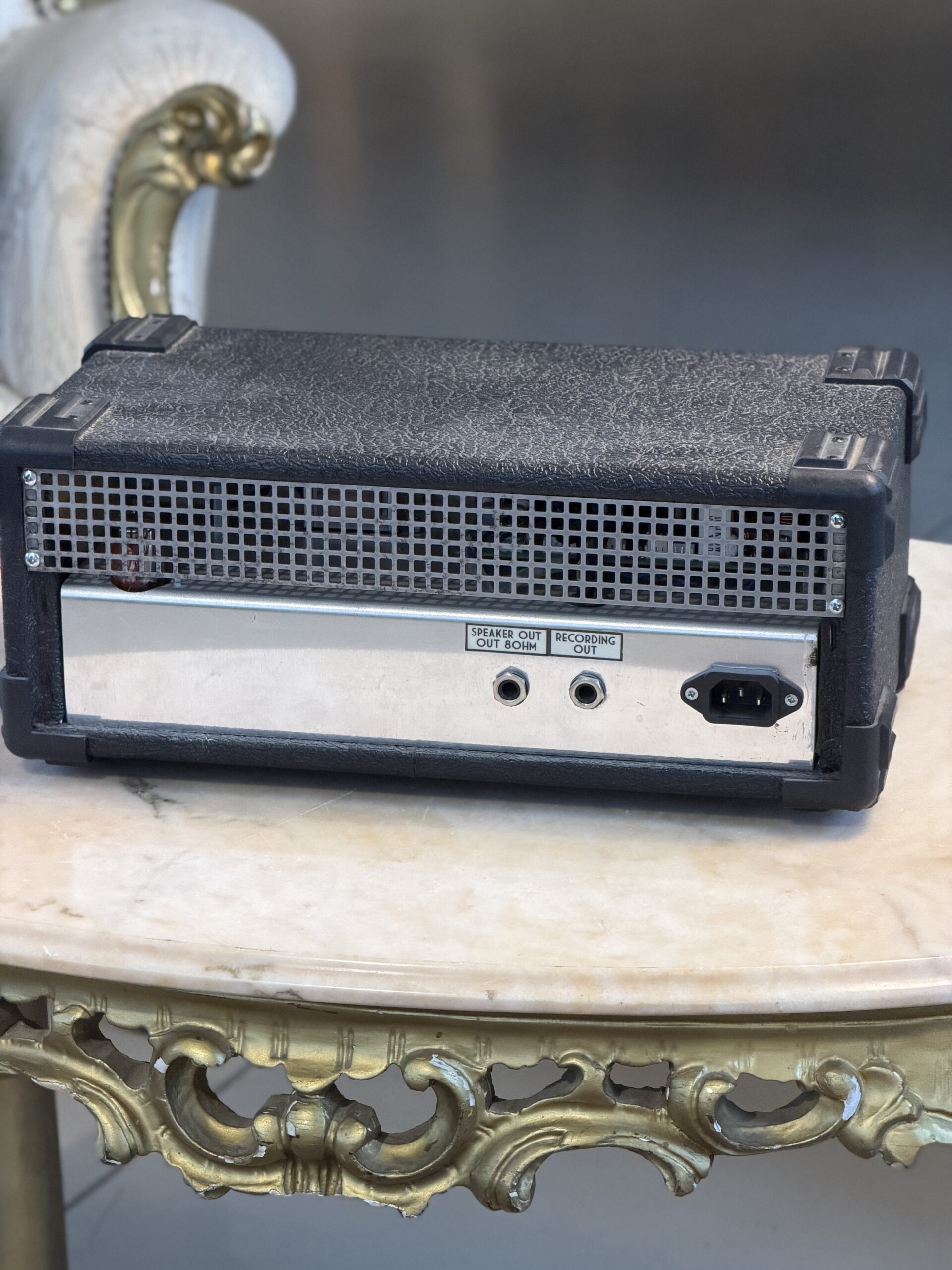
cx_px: 476
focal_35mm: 100
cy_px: 635
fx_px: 3667
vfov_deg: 19.6
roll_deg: -0.1
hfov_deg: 14.8
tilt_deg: -18.6
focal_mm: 16.89
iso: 400
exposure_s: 1/109
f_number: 2.8
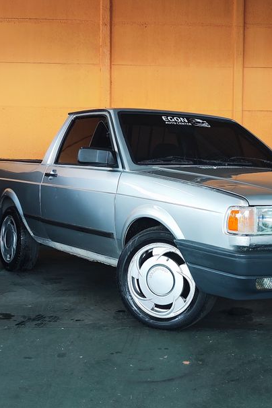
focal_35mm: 32
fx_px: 363
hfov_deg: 40.9
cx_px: 163
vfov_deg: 58.7
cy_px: 204
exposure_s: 1/120
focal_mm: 7.01
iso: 340
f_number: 1.69
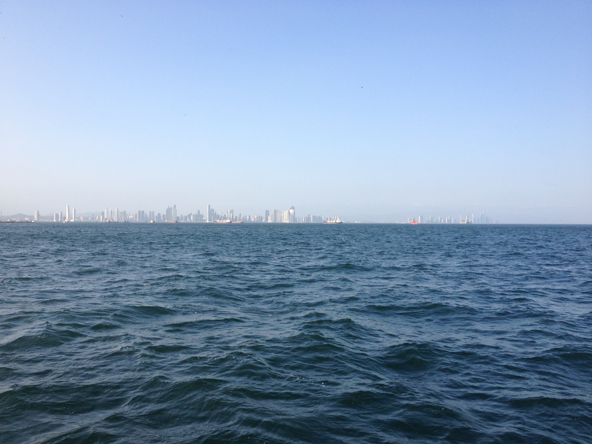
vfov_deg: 40.7
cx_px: 296
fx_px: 599
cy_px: 222
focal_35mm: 35
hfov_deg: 52.6
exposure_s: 1/1126
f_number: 2.4
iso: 50
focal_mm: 4.28
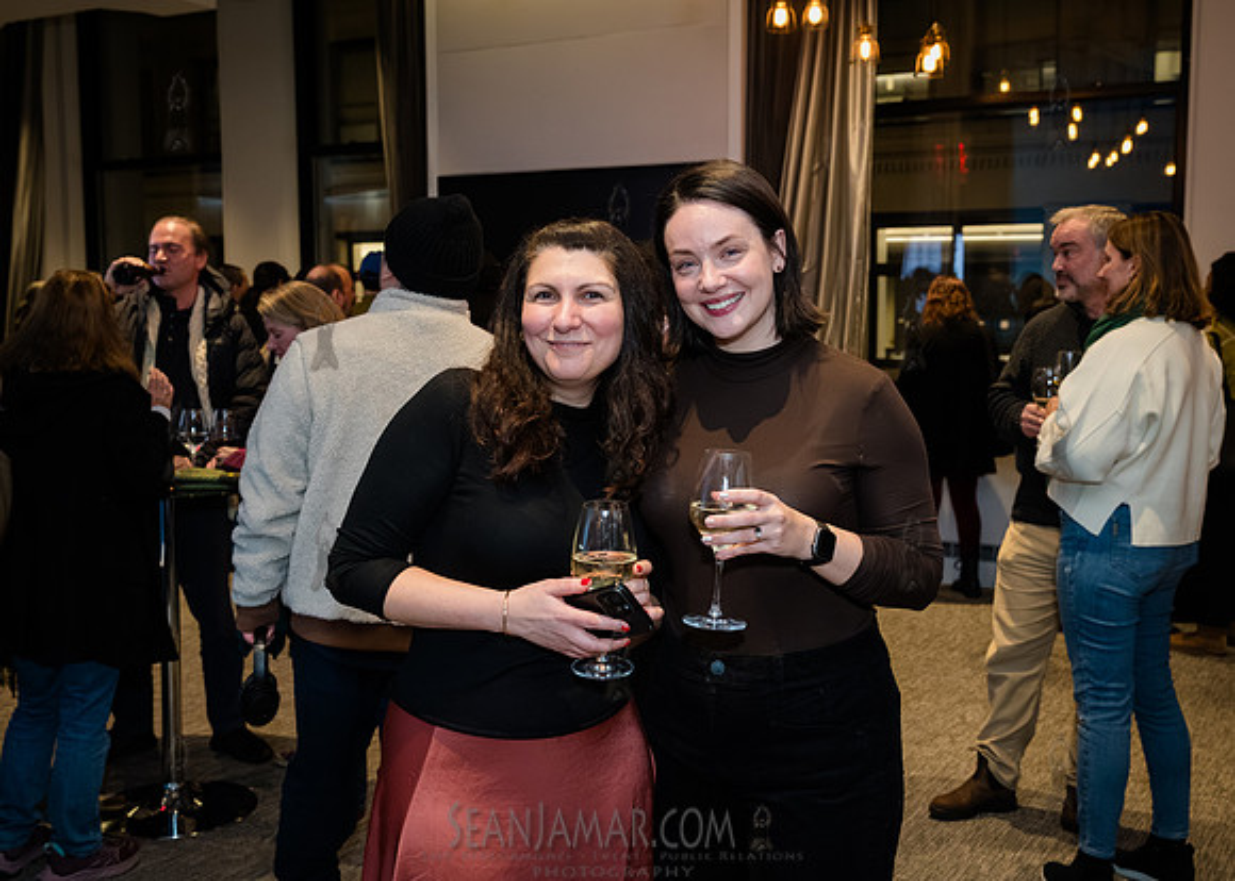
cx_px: 618
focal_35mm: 39
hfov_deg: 48.6
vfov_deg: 35.7
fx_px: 1367
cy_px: 438
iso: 6400
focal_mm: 35
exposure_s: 1/200
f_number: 5
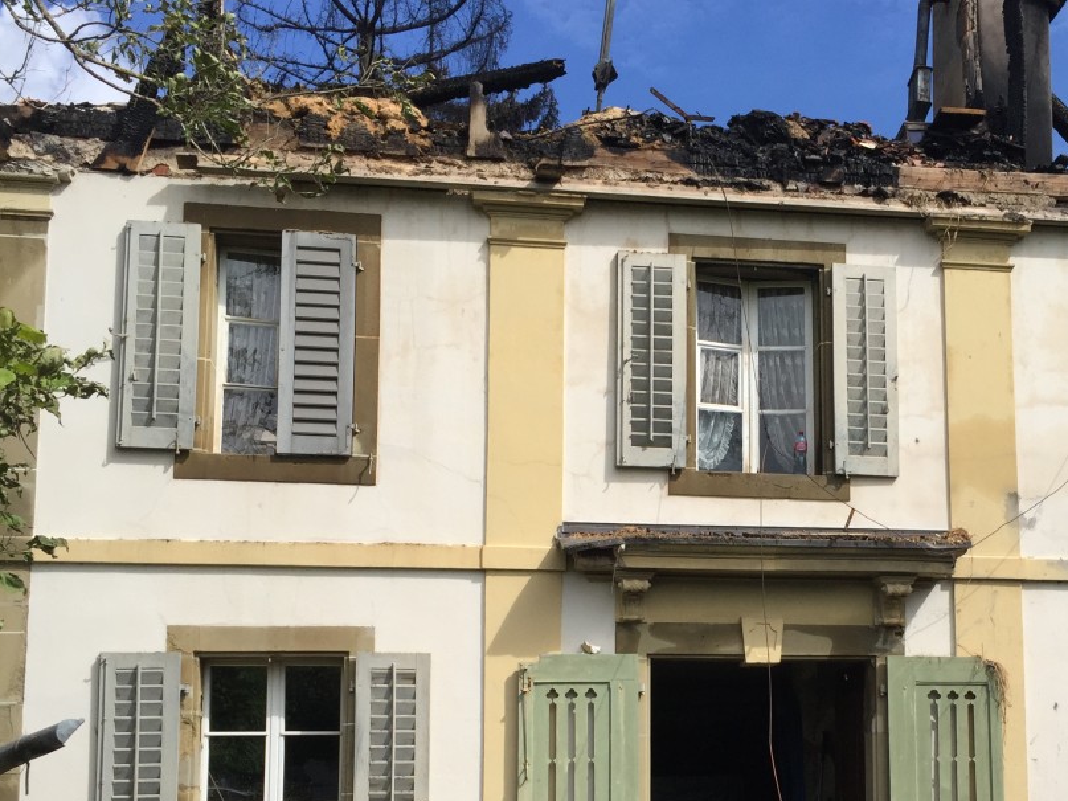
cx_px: 697
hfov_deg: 40.8
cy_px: 593
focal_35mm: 46
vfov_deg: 31.0
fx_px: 1419
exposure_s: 1/2825
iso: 32
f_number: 2.2
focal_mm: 4.15
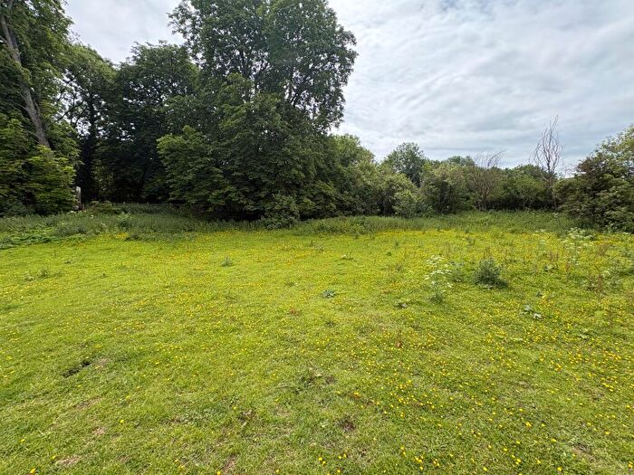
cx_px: 317
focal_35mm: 14
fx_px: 256
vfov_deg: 85.7
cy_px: 238
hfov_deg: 102.1
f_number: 2.2
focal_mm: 2.22
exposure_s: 1/625
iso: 40
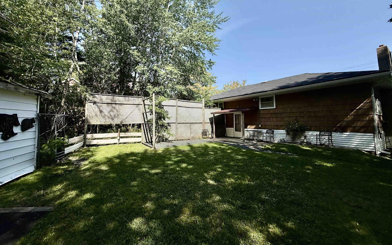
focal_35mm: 15
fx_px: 160
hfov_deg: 101.5
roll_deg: +0.8
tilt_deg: +6.1
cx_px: 196
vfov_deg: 74.5
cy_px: 107
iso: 50
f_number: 2.2
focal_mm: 2.22
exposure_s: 1/2841
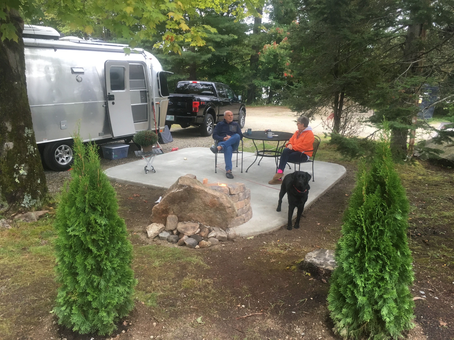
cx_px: 227
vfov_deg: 48.2
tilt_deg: -14.3
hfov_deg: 61.7
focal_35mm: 29
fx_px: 380
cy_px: 170
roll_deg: -0.4
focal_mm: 4.15
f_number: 2.2
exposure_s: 1/30
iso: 80
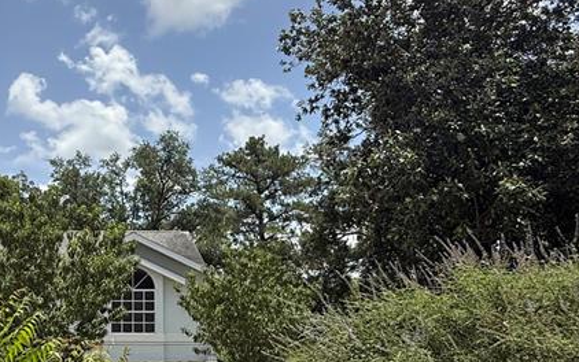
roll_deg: +0.2
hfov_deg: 50.4
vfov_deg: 35.1
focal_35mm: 36
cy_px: 233
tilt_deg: +8.1
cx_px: 107
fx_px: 568
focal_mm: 2.22
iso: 50
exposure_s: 1/2611
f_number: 2.2
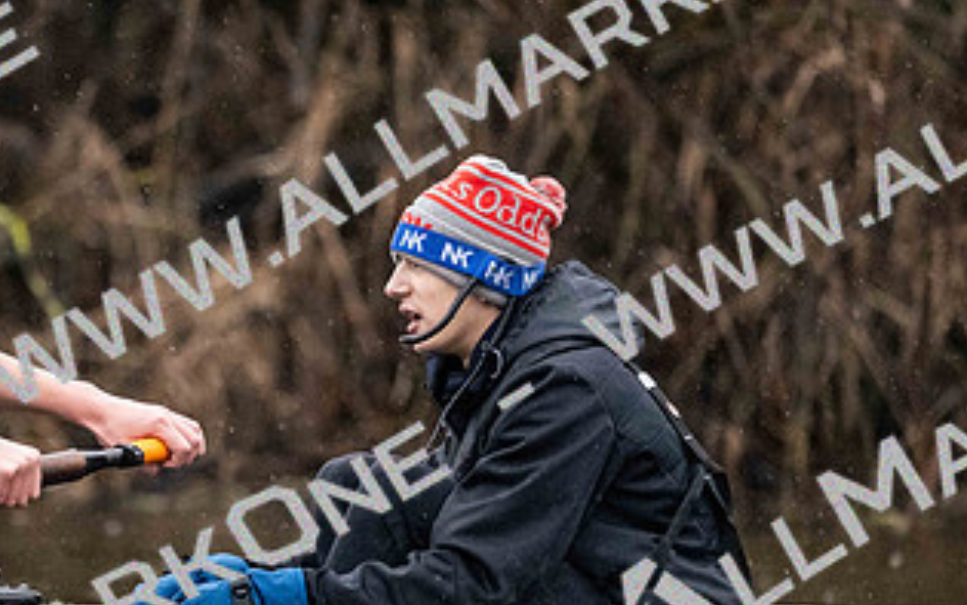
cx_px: 359
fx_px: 19822
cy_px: 413
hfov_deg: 2.8
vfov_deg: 1.7
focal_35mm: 752
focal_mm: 400
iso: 7200
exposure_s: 1/1600
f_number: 4.5
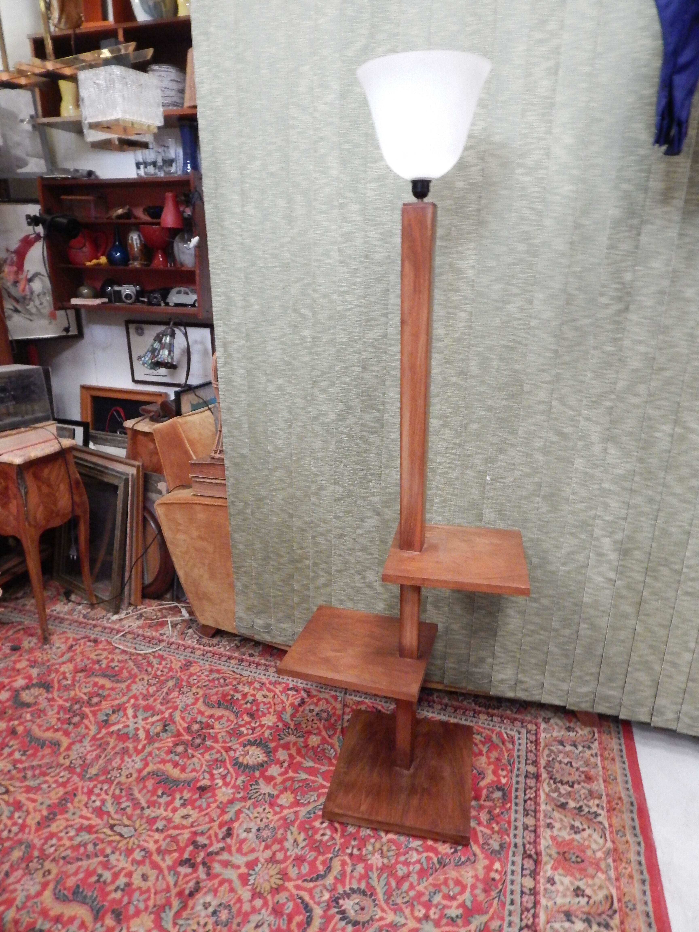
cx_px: 350
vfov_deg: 76.4
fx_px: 592
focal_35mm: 22
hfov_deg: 61.1
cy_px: 466
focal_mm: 4
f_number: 3
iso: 800
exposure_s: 1/8
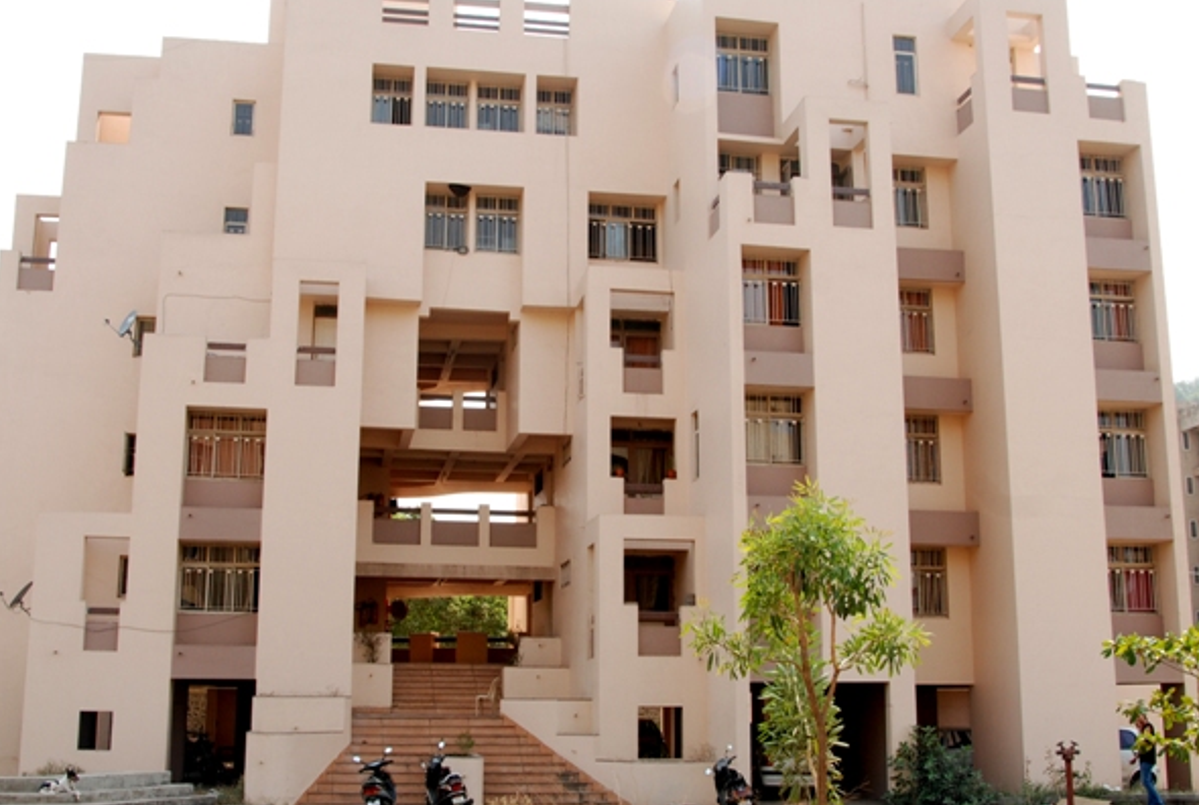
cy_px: 421
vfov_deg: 31.5
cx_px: 567
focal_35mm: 43
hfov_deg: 45.6
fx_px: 1424
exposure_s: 1/125
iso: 200
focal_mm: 21
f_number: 9
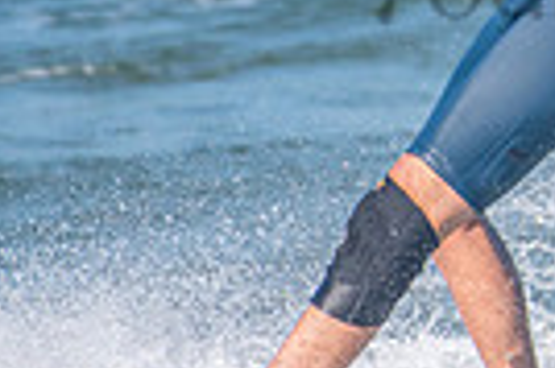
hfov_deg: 1.0
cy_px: -76
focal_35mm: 2172
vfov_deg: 0.6
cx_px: 787
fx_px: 33444
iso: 560
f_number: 5.6
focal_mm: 500
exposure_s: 1/4000
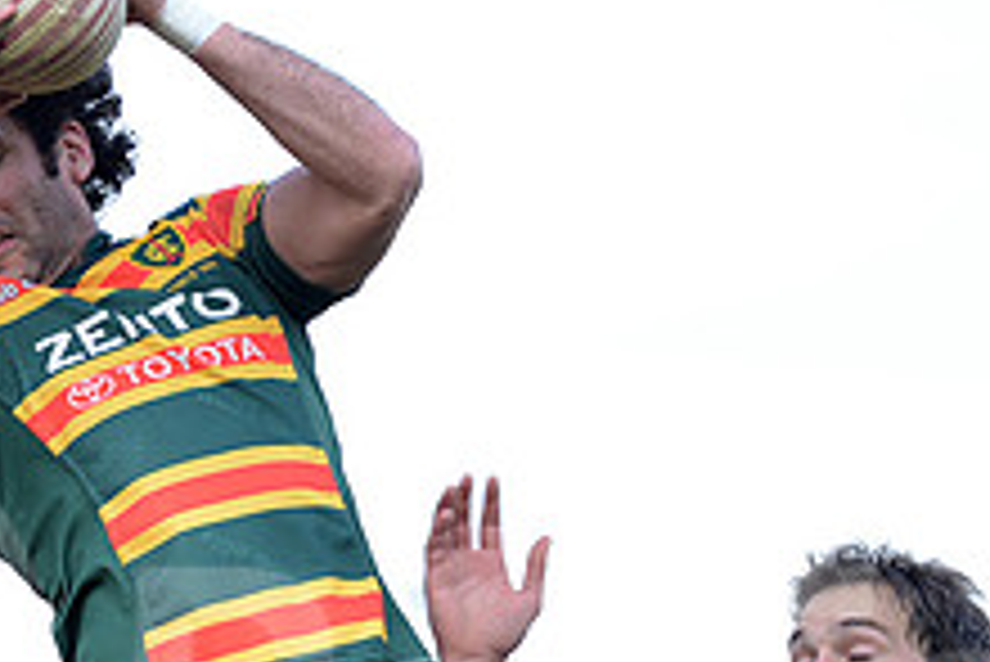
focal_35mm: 342
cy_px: 700
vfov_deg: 4.0
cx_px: 500
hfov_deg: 6.0
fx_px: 9411
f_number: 2.8
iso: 250
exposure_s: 1/640
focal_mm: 130
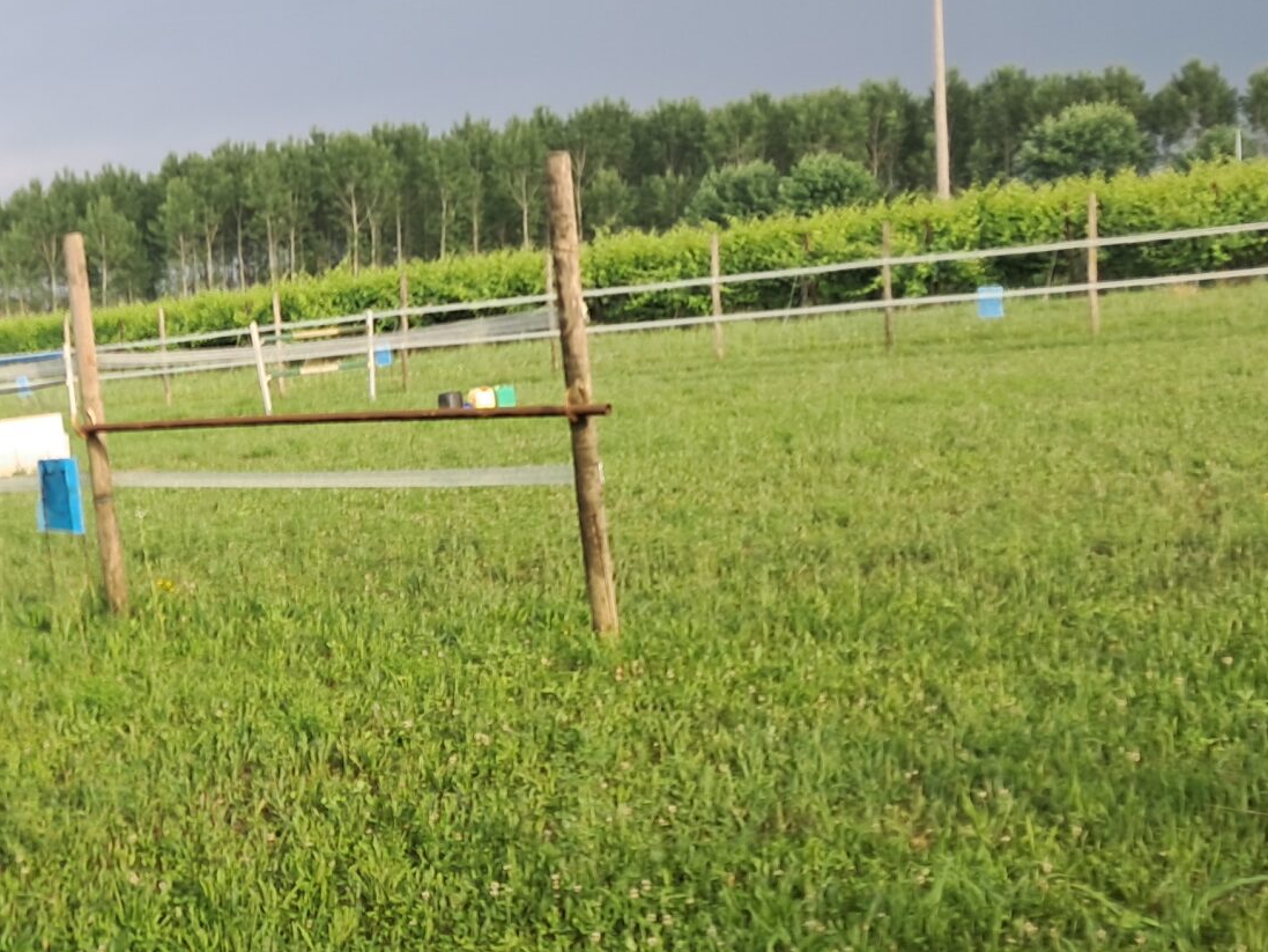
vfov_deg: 23.0
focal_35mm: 63
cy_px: 732
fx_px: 2308
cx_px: -42
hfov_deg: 28.5
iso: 50
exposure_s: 1/100
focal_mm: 4
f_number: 1.8
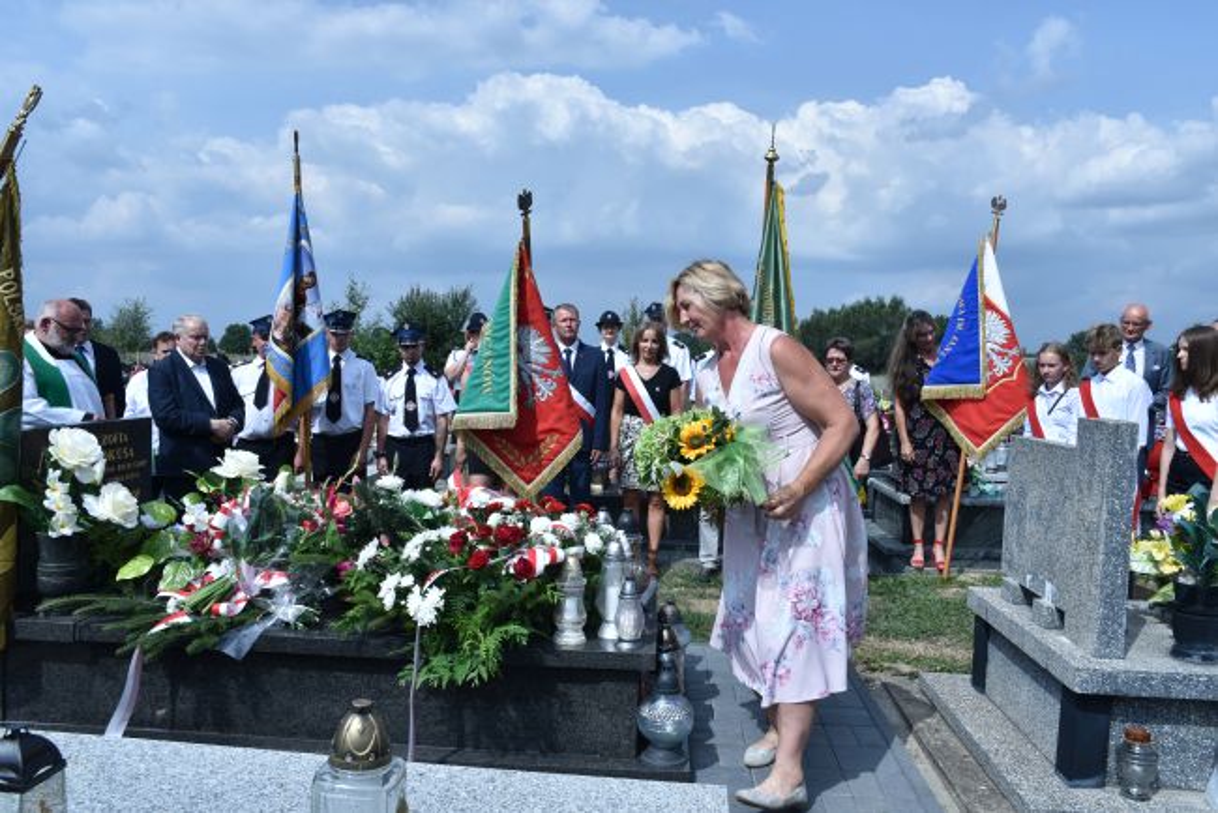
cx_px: 609
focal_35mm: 29
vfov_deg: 45.0
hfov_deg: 63.6
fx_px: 982
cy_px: 406
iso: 100
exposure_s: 1/125
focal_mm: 29
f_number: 14
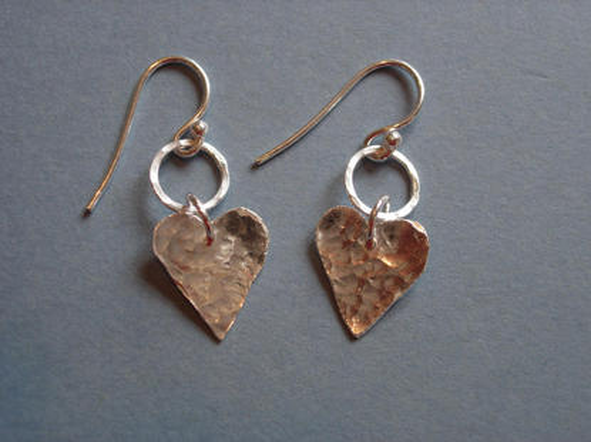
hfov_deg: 27.1
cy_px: 221
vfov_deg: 20.4
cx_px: 296
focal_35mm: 72
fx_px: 1227
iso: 64
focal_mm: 14.9
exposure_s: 1/58.6
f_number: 3.7
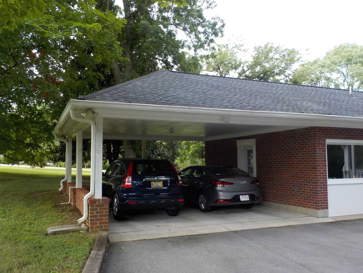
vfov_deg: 46.8
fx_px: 315
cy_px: 136
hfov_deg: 60.0
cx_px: 182
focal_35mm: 30
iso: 125
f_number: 3.3
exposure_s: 1/60
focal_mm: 4.1
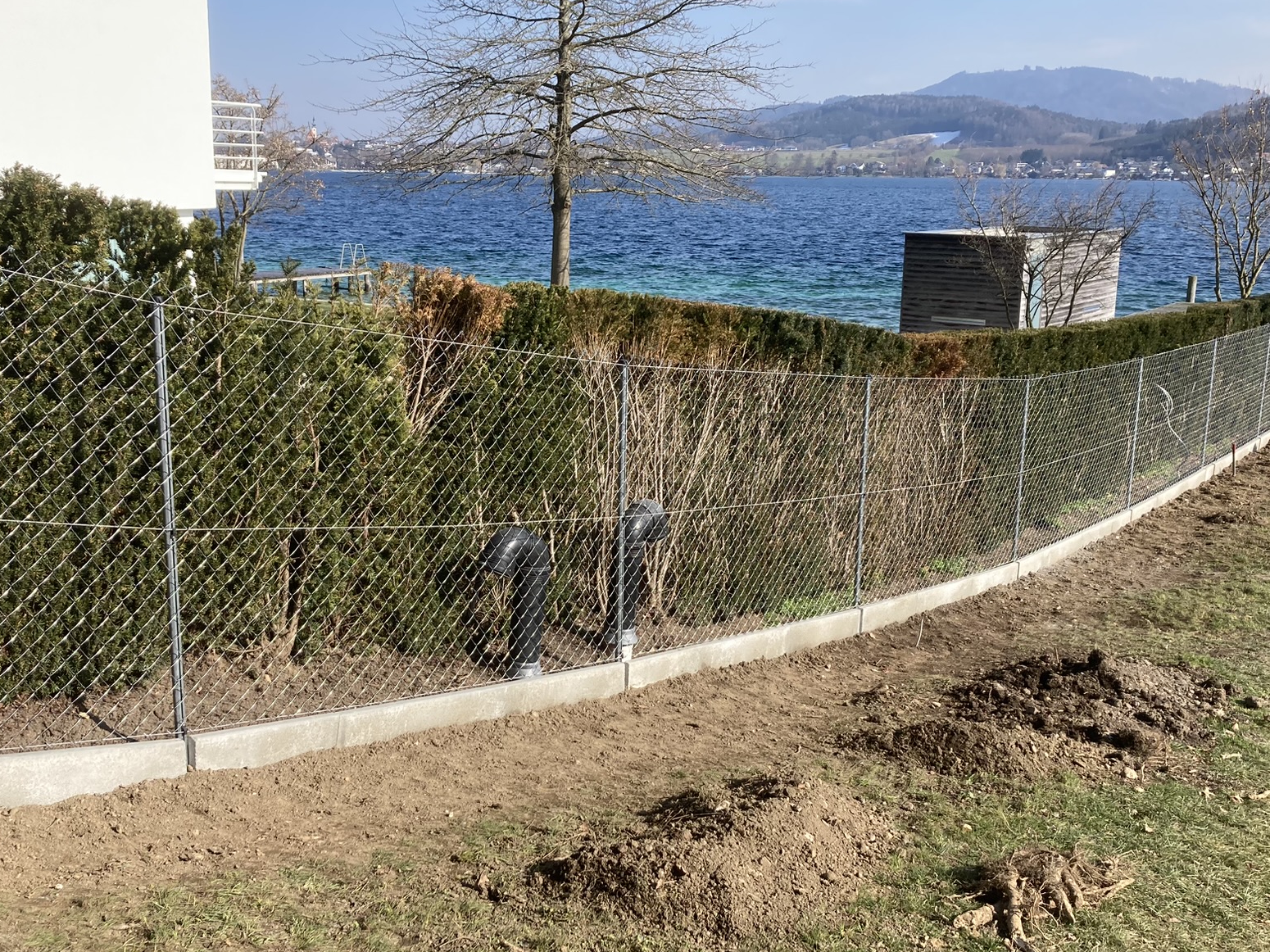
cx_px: 606
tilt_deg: -12.5
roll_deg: -0.6
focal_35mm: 37
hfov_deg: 50.1
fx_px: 1357
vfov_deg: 38.7
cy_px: 478
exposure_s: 1/1412
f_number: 1.8
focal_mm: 3.99
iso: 20
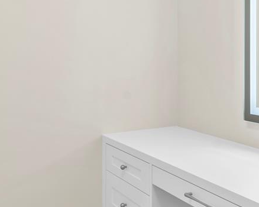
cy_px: 55
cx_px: 121
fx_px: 368
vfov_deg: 30.9
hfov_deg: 38.8
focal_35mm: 48
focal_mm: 14
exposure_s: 1/6
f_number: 8
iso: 200
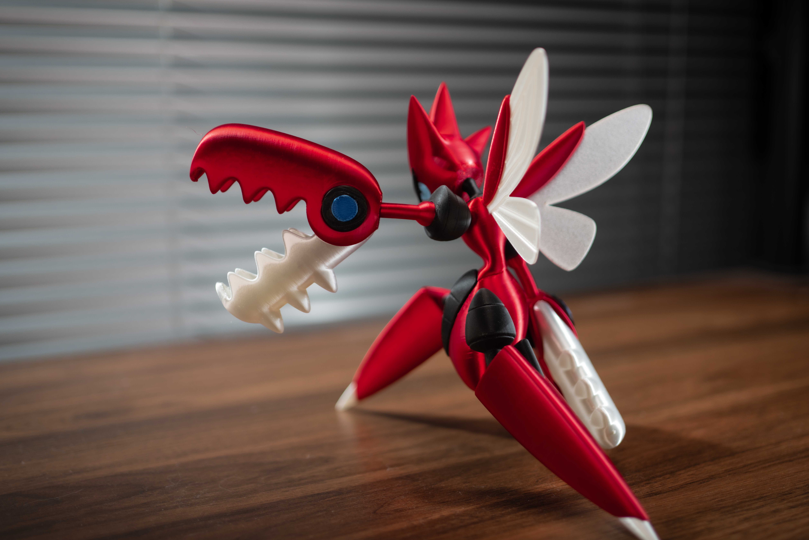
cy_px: 242
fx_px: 944
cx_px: 450
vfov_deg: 31.9
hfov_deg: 46.3
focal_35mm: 42
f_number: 1.8
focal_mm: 35
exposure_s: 1/100
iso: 100
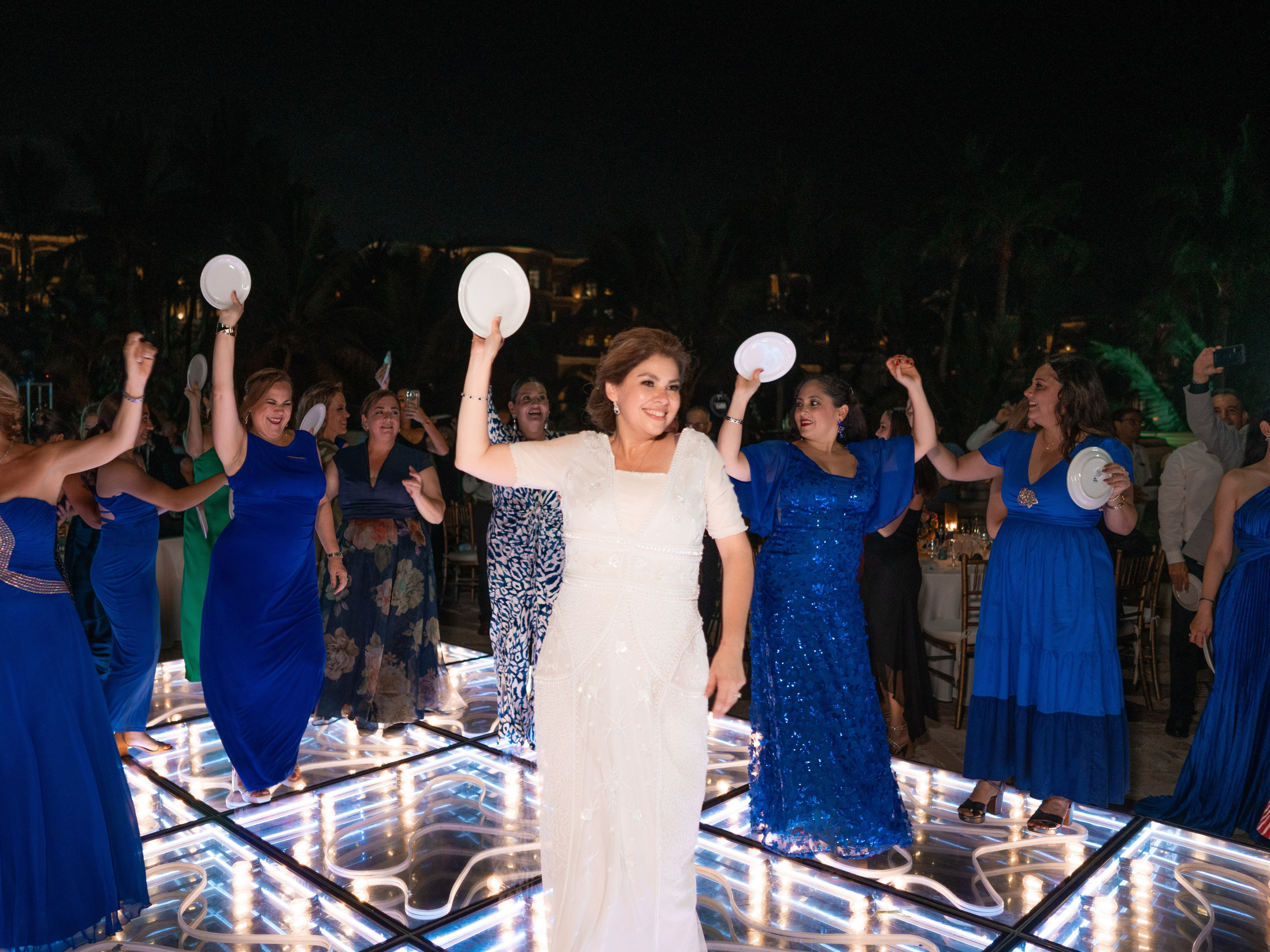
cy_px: 474
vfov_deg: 49.8
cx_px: 548
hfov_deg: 63.2
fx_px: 1027
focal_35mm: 28
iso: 1600
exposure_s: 1/125
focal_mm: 25
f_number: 2
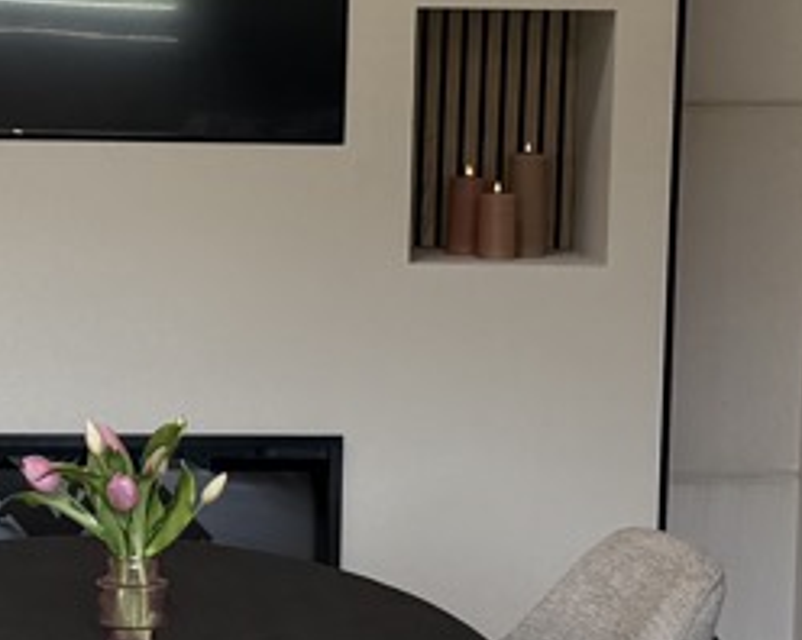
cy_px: 359
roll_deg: -1.0
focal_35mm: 170
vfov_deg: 9.1
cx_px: 10
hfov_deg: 11.3
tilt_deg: -6.9
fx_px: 4032
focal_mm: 6.76
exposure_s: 1/193
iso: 64
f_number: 1.78
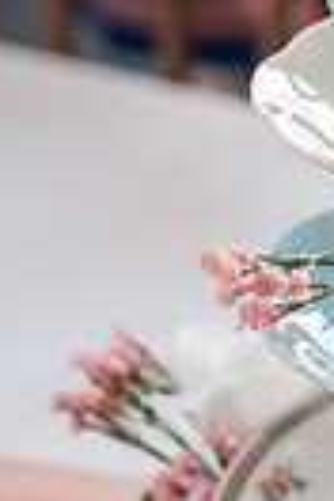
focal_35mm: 198
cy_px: 395
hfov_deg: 6.9
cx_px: 436
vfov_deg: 10.4
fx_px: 2755
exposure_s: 1/250
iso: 1250
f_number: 4
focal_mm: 58
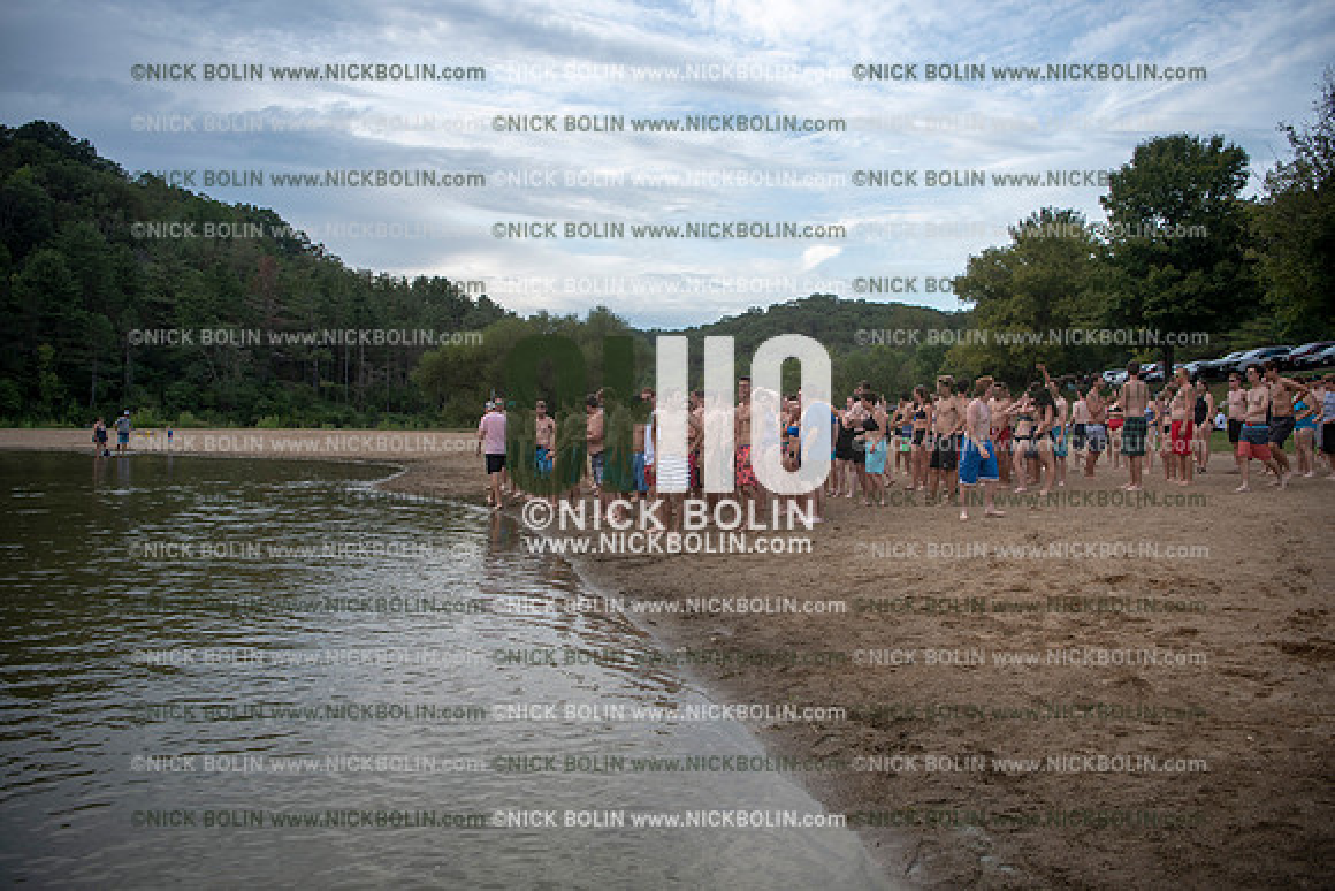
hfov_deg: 67.4
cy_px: 446
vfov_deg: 48.0
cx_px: 668
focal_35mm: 27
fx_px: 1001
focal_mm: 27
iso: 160
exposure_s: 1/1000
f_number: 3.2
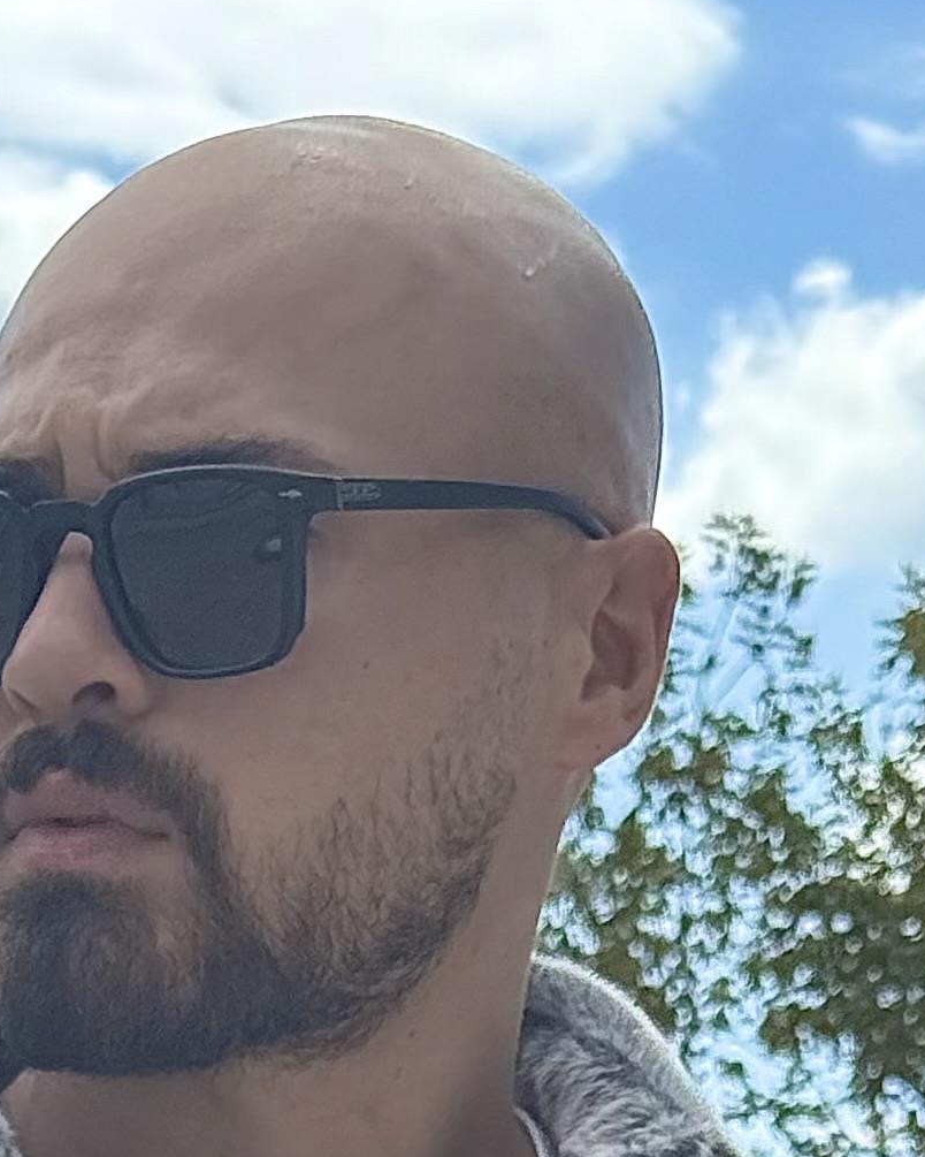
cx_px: 250
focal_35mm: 188
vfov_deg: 9.6
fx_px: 6433
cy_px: 2273
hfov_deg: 8.2
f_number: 1.78
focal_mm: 6.76
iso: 80
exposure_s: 1/4878
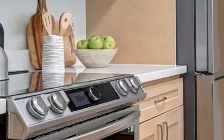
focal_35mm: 69
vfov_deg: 18.8
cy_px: 49
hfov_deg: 29.0
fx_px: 421
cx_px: 183
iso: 3200
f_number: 11
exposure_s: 1/8
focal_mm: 10
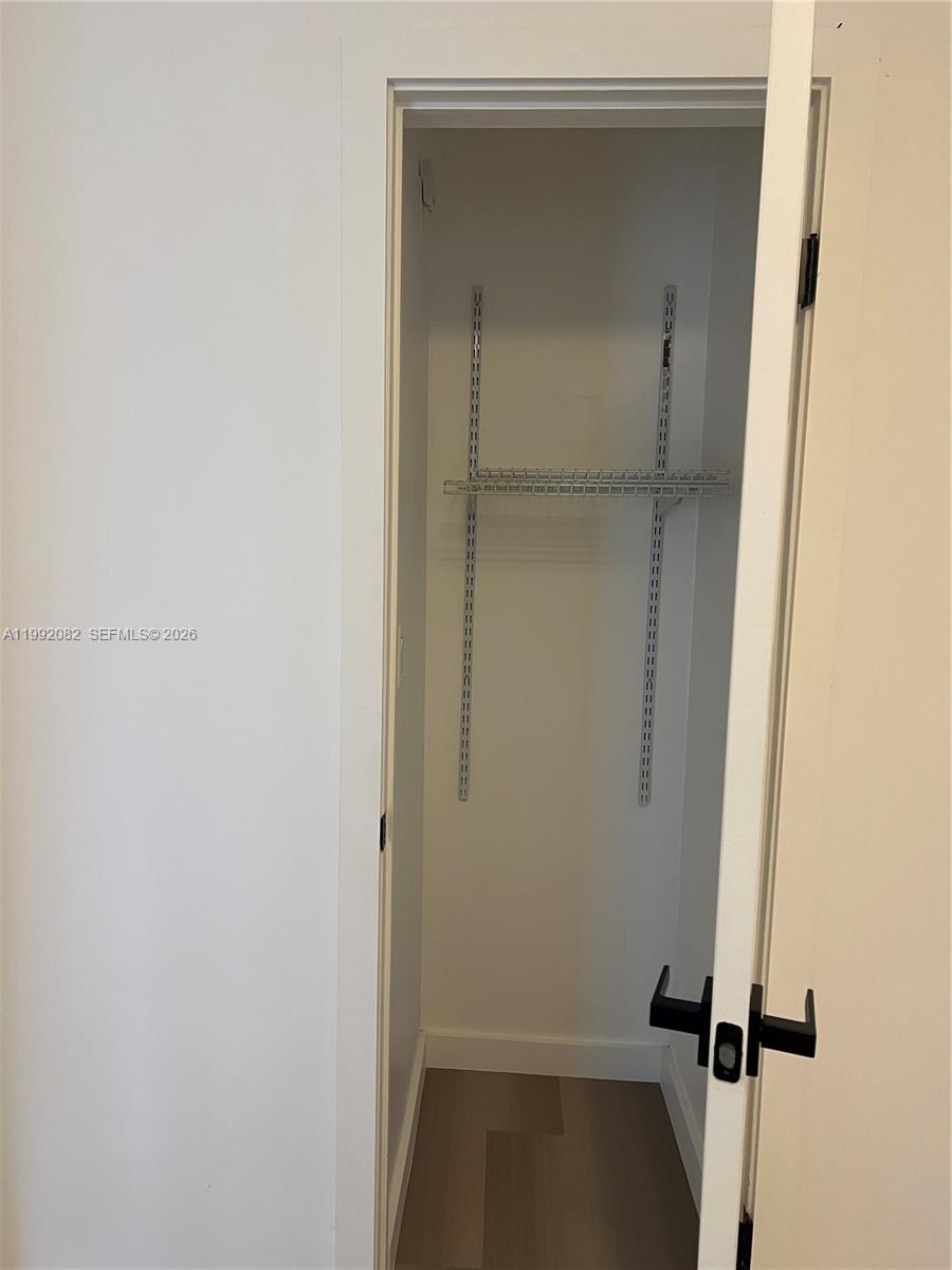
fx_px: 953
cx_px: 476
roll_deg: -0.5
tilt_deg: -6.7
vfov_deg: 67.3
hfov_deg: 53.1
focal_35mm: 26
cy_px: 635
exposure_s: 1/60
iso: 125
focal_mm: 5.7
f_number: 1.5
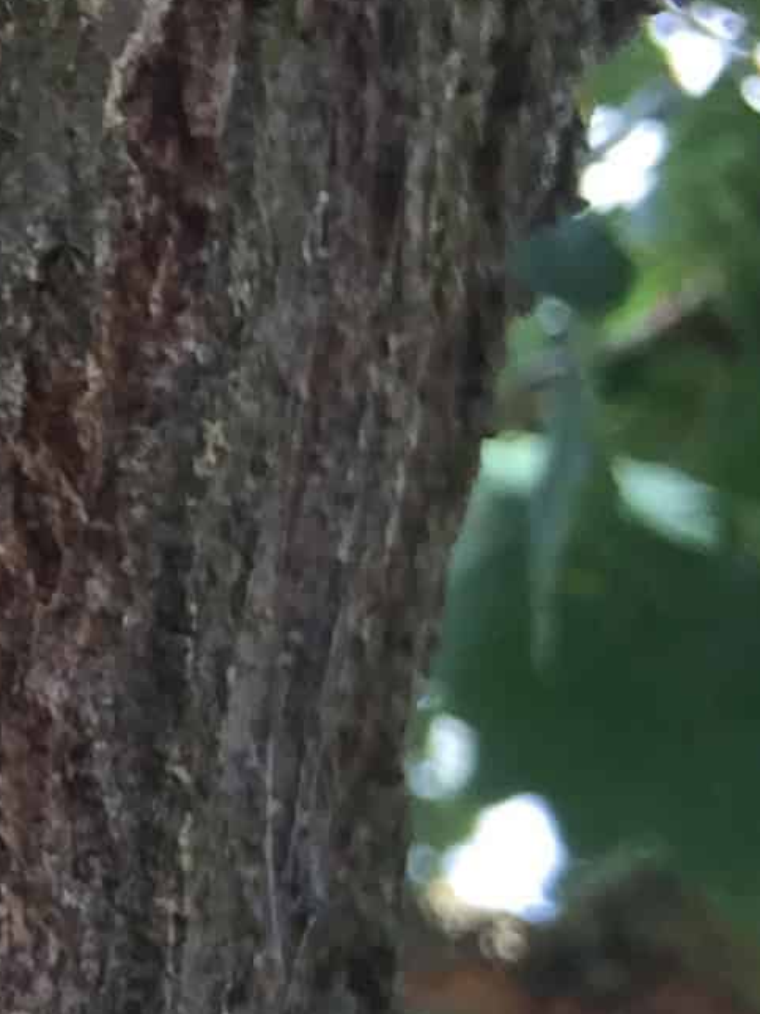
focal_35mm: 147
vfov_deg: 13.4
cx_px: -1119
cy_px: 720
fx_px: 4303
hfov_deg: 9.0
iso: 32
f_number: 2.2
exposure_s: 1/146
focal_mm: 4.2
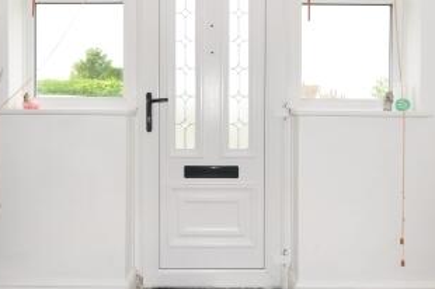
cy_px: 107
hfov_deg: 62.0
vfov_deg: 43.1
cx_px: 212
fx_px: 362
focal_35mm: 30
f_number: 11
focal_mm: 10
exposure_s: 1/30
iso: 200
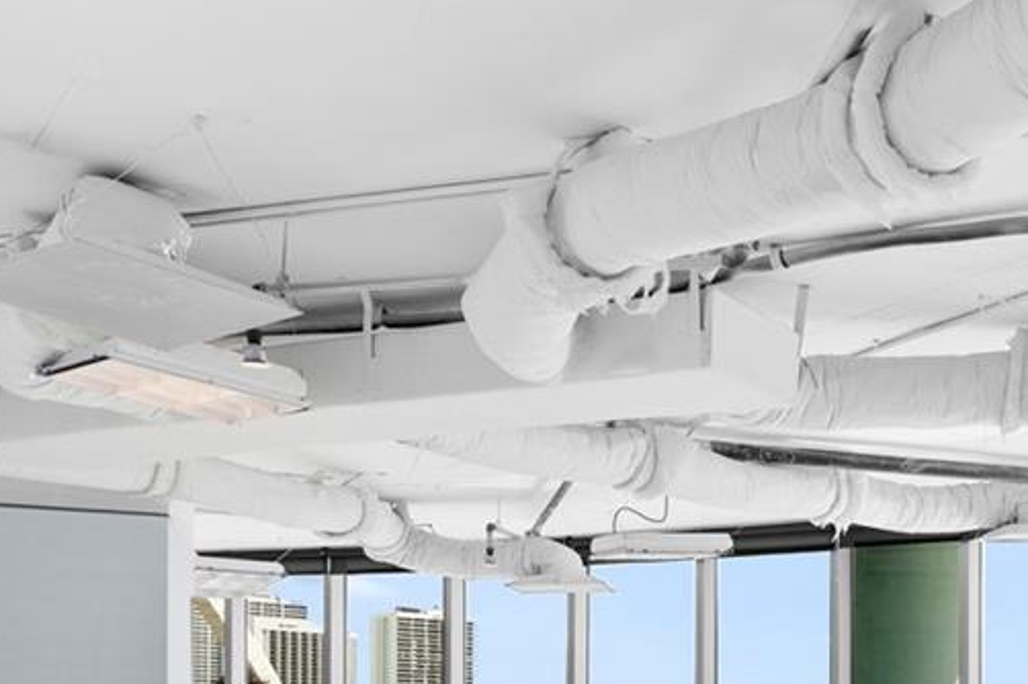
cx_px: 1022
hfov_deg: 35.3
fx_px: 1455
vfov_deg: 24.5
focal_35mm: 51
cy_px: 772
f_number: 8
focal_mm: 16
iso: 400
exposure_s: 1/100
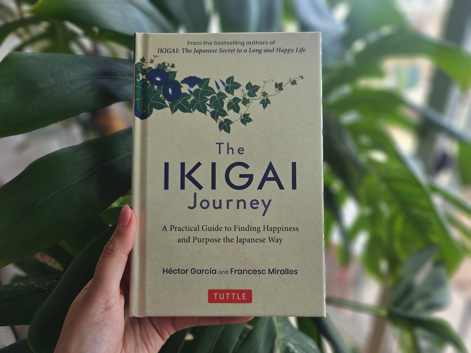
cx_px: 236
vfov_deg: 56.8
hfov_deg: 71.6
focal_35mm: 24
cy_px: 176
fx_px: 327
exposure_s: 1/121
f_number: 1.8
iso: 50
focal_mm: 5
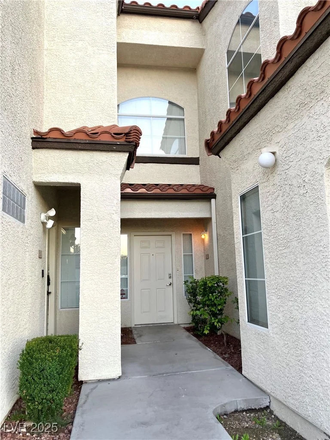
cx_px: 165
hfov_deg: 49.7
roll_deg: +1.4
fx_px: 356
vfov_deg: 63.4
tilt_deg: +9.2
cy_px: 220
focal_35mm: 28
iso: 80
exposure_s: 1/114
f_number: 1.8
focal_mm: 3.99
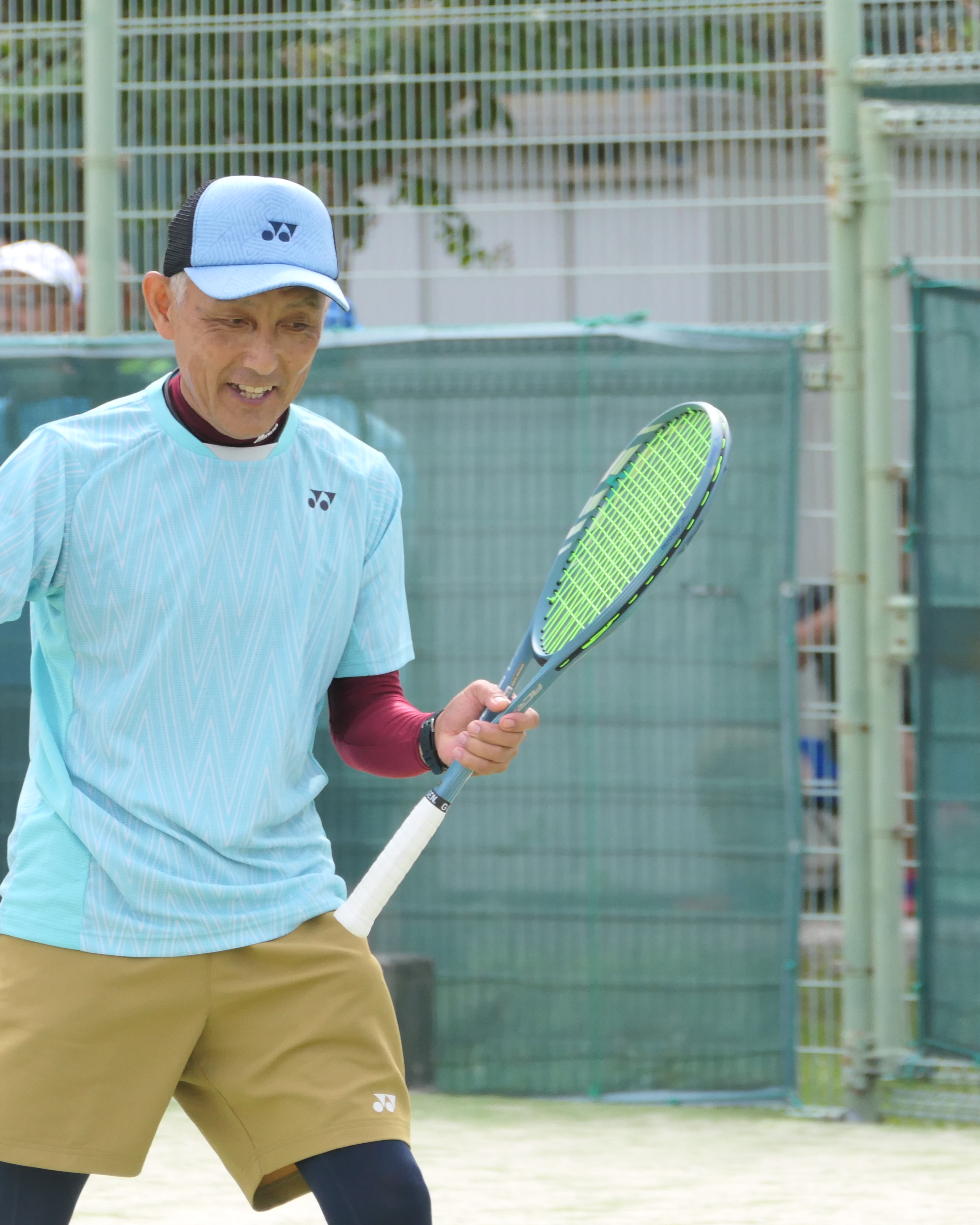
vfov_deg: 5.0
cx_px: 266
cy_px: 612
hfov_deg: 4.0
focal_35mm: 386
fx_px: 13995
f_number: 4
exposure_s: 1/3200
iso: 640
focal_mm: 100.06
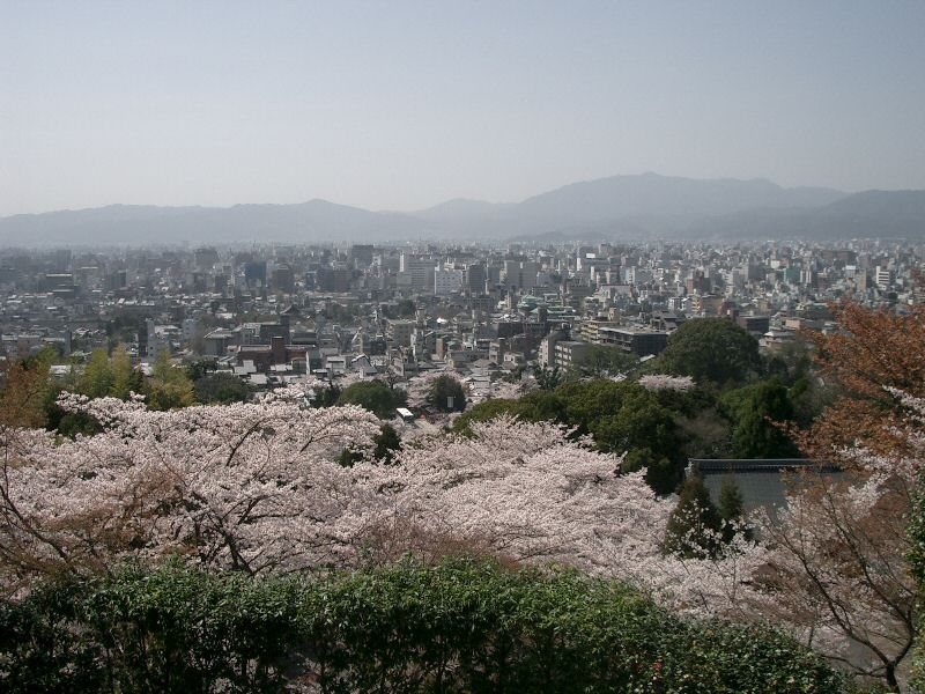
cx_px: 462
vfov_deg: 35.1
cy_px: 347
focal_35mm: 41
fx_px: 1096
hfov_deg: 45.8
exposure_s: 1/640
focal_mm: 6.8
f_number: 4.6
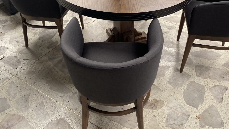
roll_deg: -2.7
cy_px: 14
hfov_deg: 49.3
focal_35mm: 41
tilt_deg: -33.4
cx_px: 124
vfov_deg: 28.0
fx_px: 249
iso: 80
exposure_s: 1/121
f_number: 1.8
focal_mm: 4.25
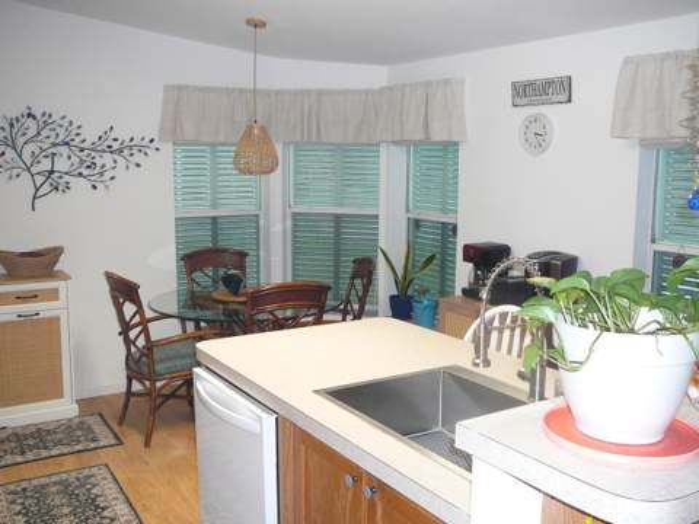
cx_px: 350
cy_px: 262
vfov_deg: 40.7
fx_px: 707
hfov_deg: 52.6
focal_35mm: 35
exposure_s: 1/30
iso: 250
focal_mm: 5.2
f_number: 2.8
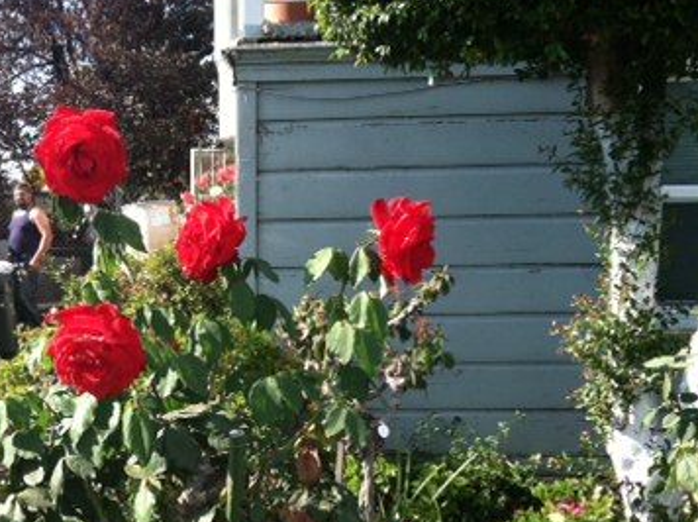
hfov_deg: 30.4
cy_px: 416
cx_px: 198
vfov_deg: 22.9
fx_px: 1269
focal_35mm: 63
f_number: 2.8
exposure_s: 1/462
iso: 80
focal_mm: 3.85
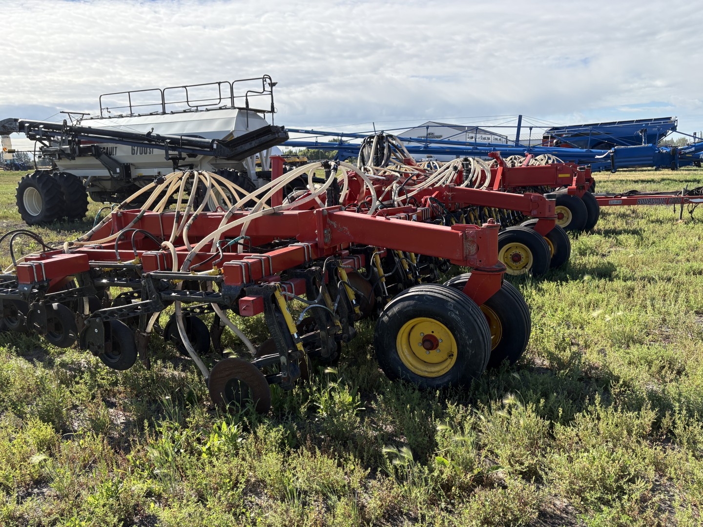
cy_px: 264
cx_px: 352
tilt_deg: -11.4
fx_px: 528
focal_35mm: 26
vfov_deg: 53.1
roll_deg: +3.1
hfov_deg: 67.3
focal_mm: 5.96
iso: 64
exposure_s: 1/2747
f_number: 1.6
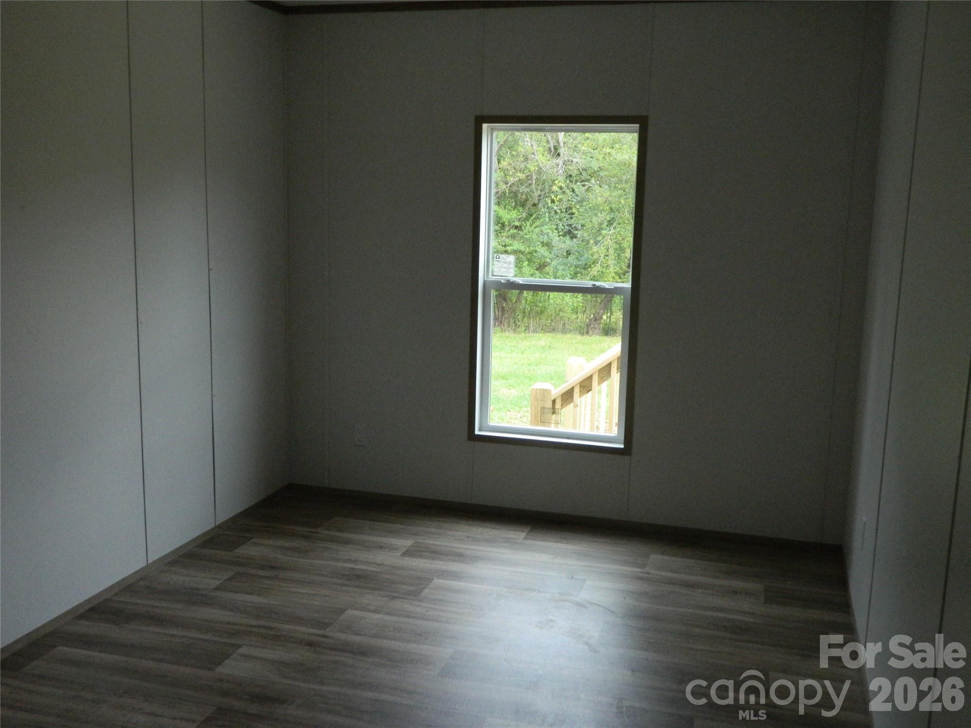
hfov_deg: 52.6
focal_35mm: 35
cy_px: 364
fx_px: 982
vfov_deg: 40.7
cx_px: 486
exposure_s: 1/160
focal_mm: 6.2
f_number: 3.3
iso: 400
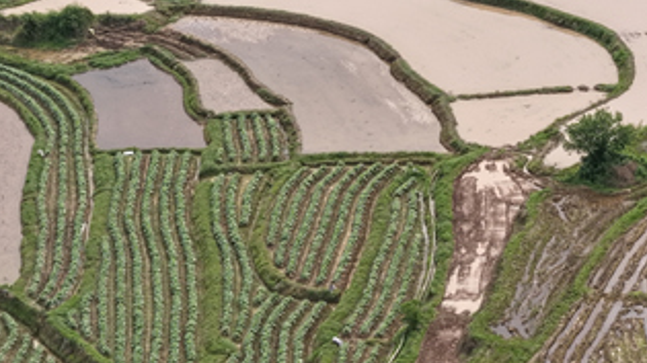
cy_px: -274
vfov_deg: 5.7
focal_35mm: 208
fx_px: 3568
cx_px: 707
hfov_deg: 10.2
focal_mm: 19.35
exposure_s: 1/640
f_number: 2.8
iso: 100
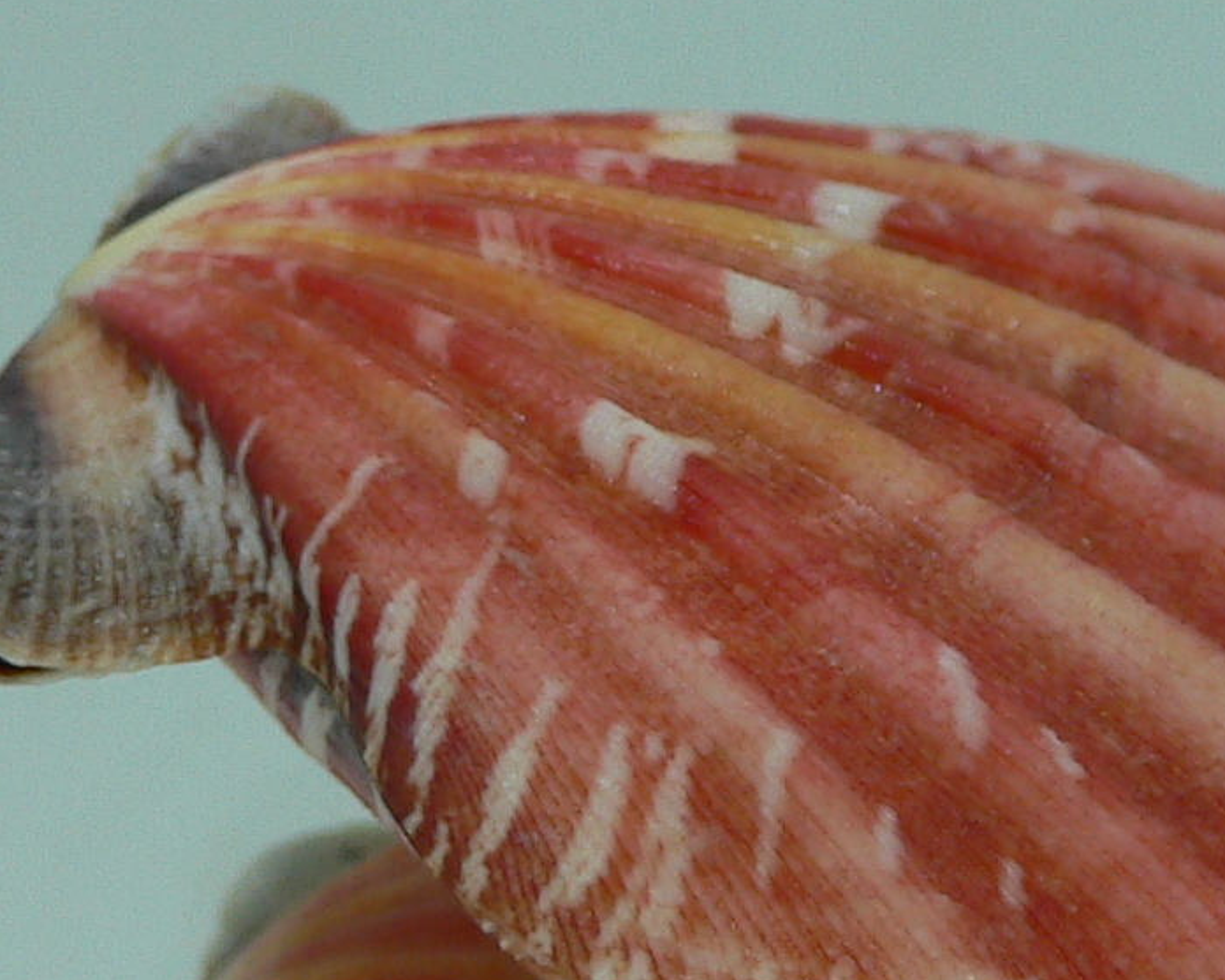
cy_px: 785
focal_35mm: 99
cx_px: 899
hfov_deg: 19.2
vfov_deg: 15.4
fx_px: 3590
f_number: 2.8
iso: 80
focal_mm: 4.6
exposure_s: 1/60
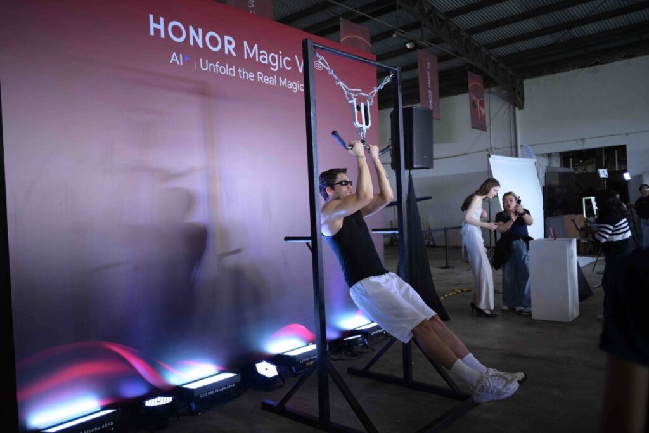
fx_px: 505
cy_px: 216
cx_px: 324
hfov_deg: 65.5
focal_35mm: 28
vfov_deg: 46.4
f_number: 2.8
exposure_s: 1/320
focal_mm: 28
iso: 400
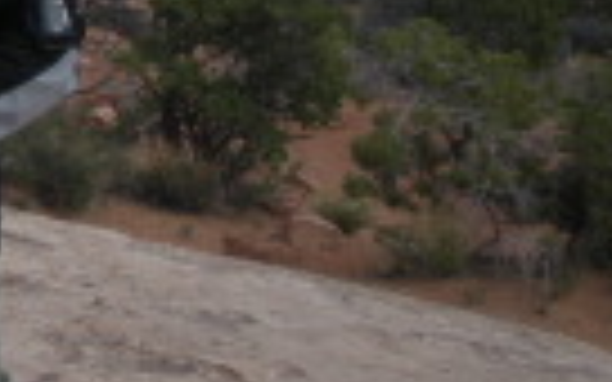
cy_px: -175
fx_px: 2135
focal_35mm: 128
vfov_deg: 9.9
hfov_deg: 14.9
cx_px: -360
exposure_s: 1/916
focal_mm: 6.3
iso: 64
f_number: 3.5
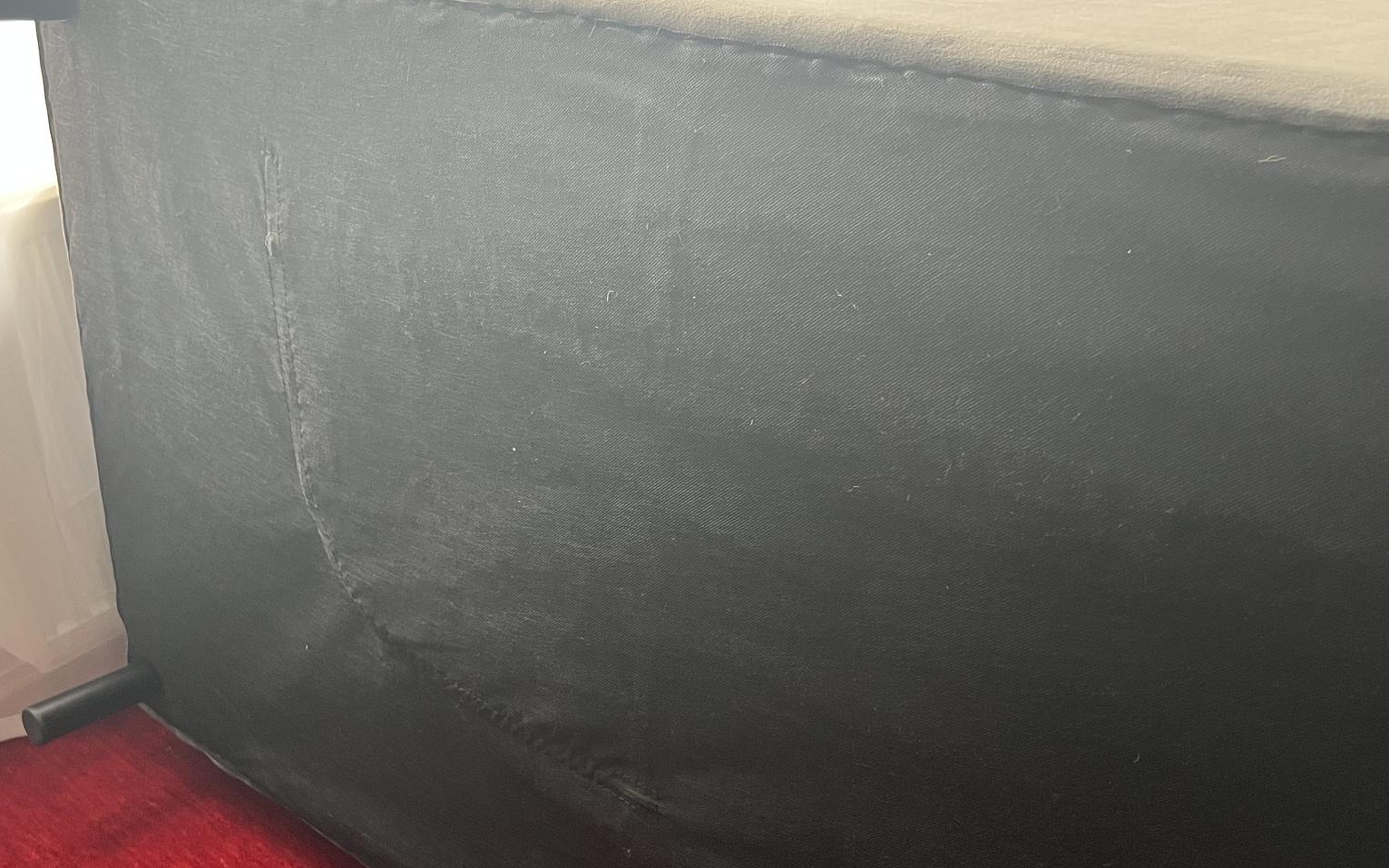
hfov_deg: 54.0
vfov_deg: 35.1
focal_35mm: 36
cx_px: 647
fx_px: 1363
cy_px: 562
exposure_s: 1/50
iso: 400
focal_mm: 5.7
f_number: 1.5
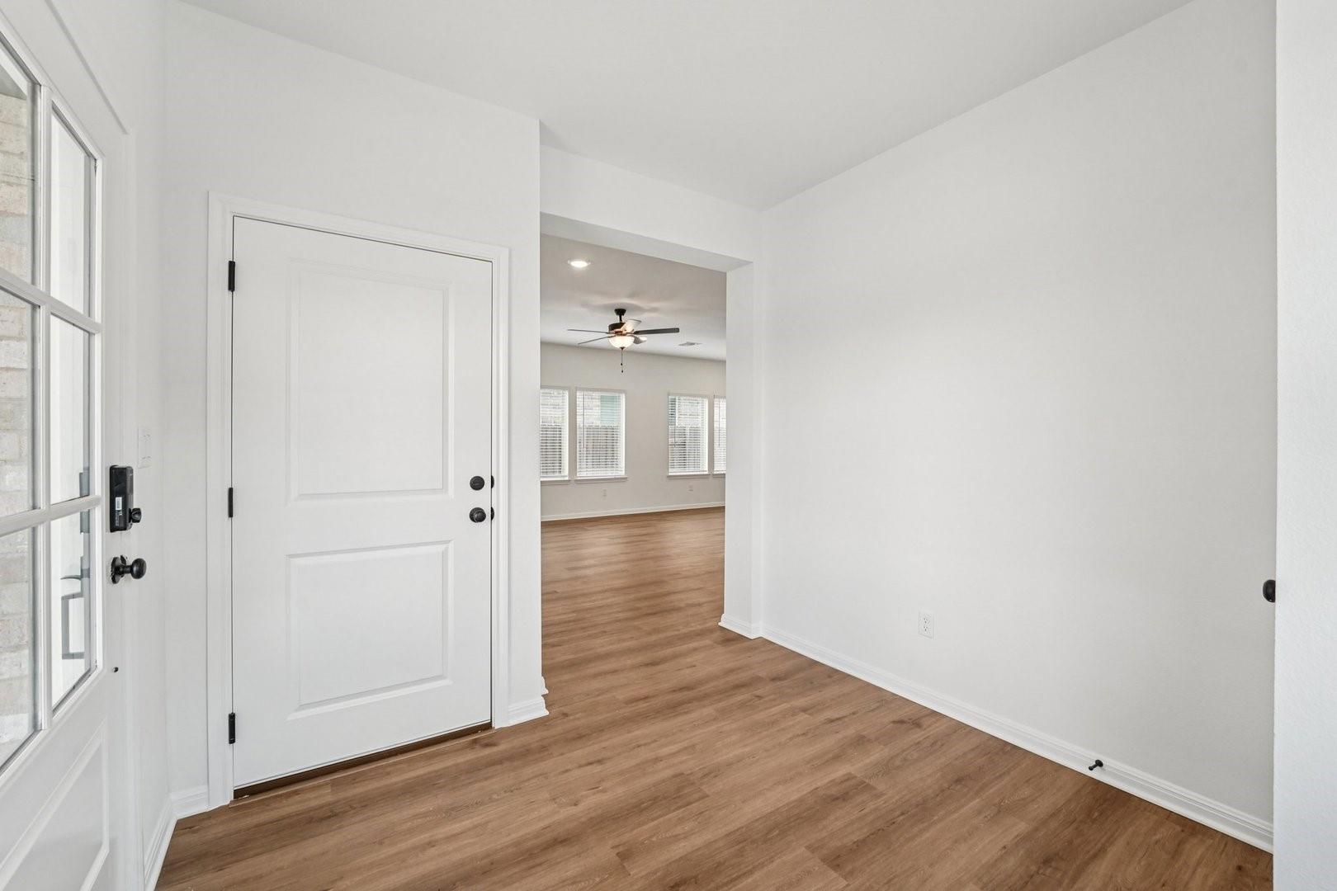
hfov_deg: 104.3
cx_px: 668
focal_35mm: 14
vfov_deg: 81.2
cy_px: 446
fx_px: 520
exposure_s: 1/100
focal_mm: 14
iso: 800
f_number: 8
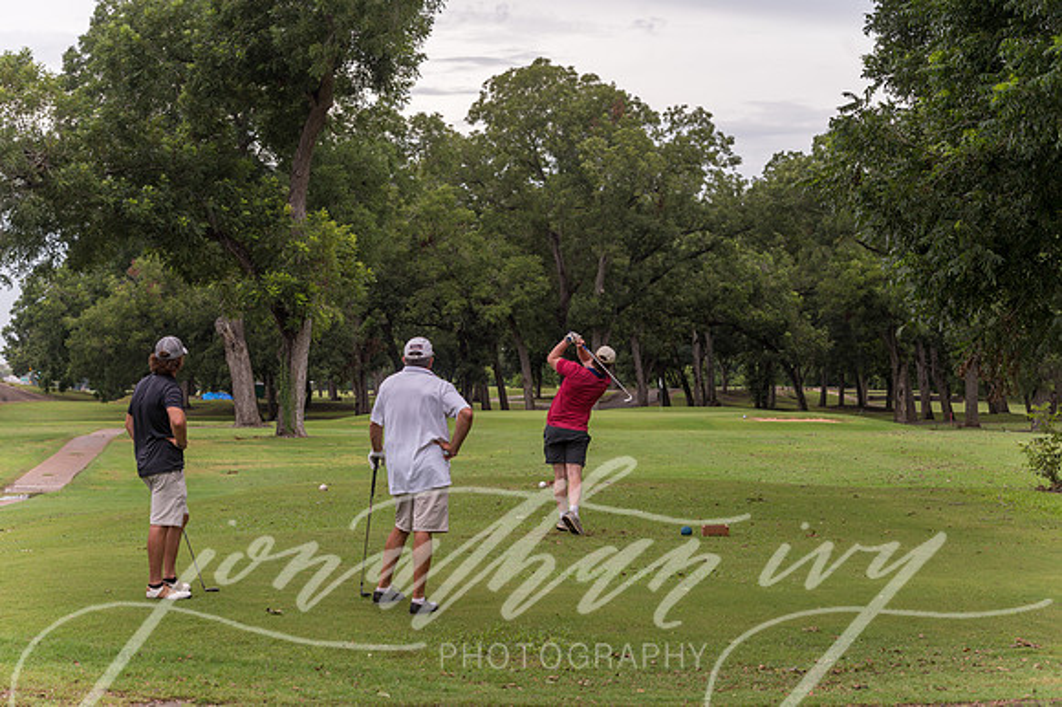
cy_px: 354
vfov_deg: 17.0
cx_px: 531
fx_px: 2359
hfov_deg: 25.4
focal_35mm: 80
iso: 125
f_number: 4
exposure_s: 1/200
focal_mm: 80
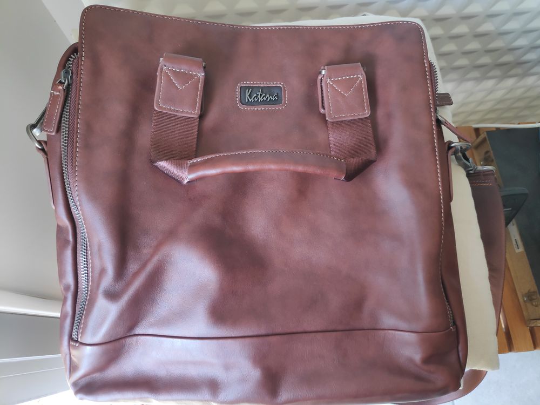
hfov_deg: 81.7
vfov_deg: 66.0
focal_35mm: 20
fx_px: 312
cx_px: 270
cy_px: 202
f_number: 1.9
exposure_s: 1/100
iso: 360
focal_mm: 3.94
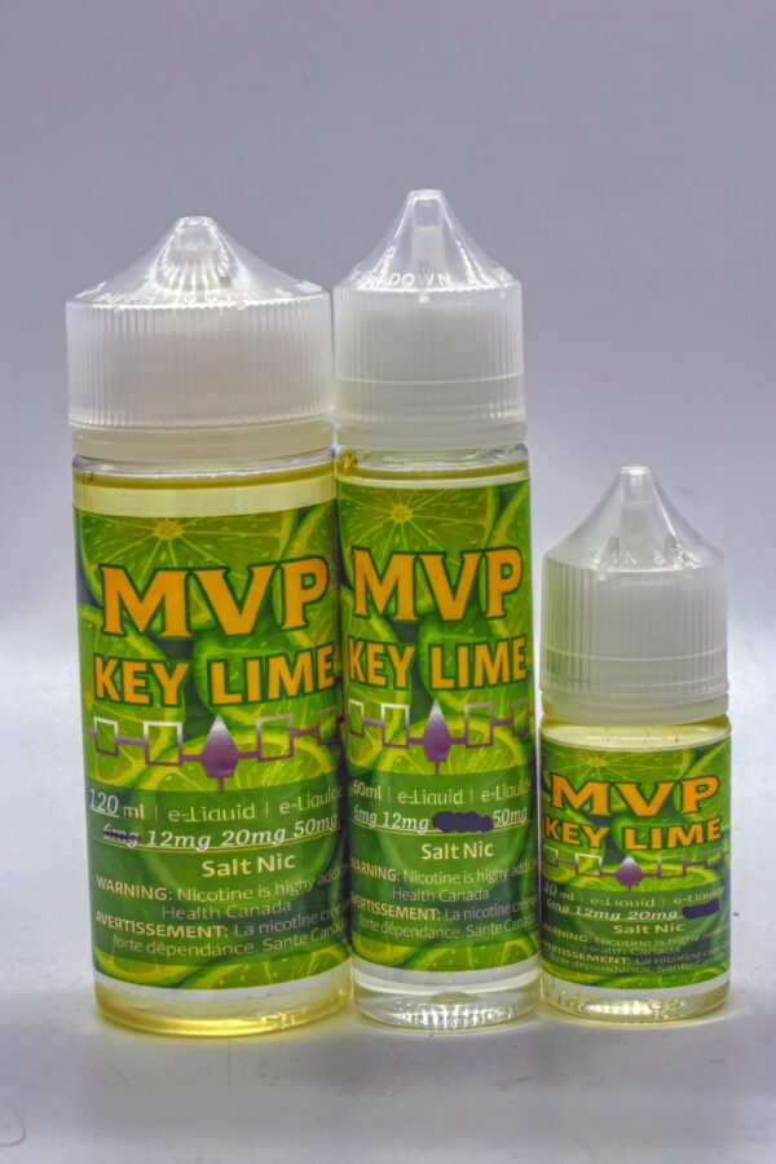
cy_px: 582
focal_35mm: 60
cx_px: 388
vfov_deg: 33.4
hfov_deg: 22.6
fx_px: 1940
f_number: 9
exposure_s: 1/320
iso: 200
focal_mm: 40
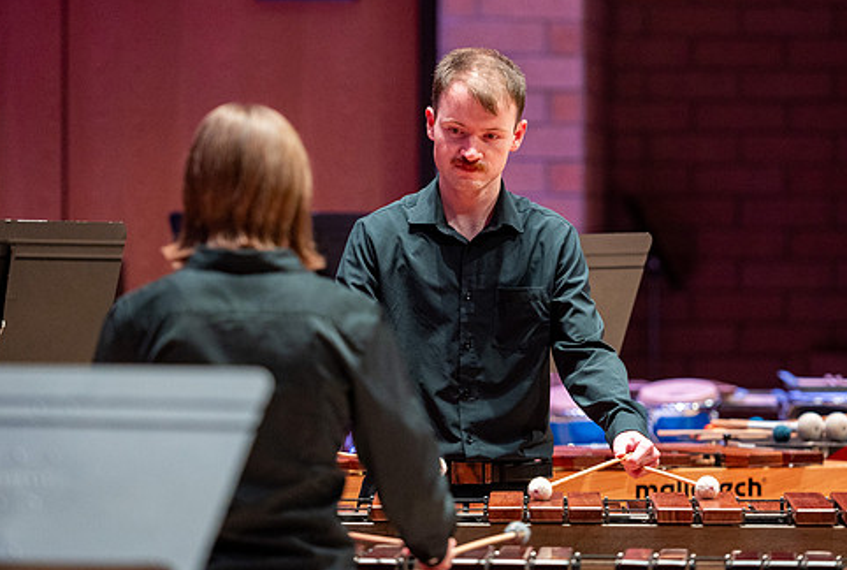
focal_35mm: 257
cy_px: 258
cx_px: 451
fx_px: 6062
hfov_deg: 8.0
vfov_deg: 5.4
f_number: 2.8
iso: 2500
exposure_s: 1/320
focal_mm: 180
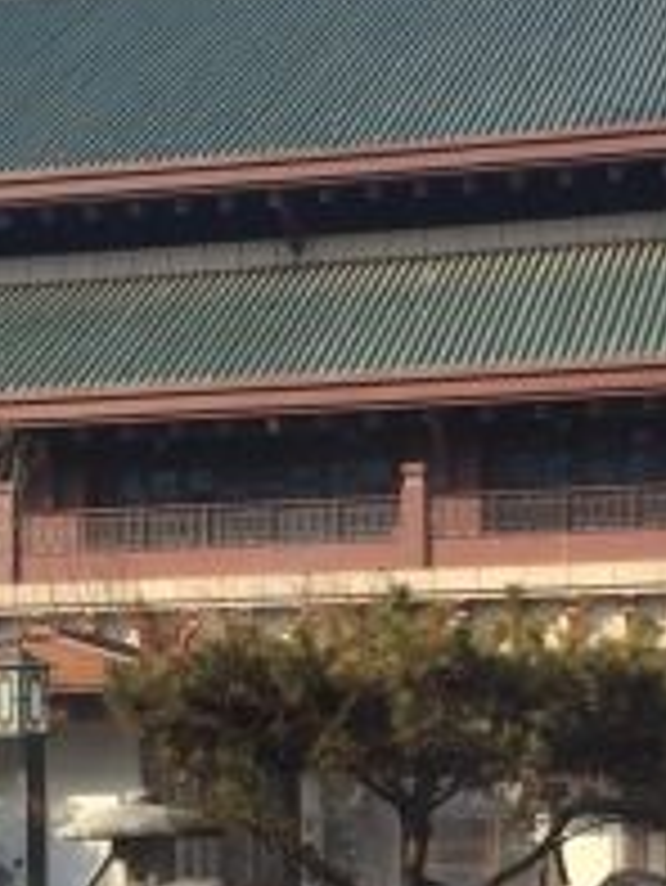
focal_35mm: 103
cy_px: 953
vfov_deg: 18.4
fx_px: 2639
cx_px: 313
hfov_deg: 14.4
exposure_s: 1/1041
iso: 32
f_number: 2.2
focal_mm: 4.15
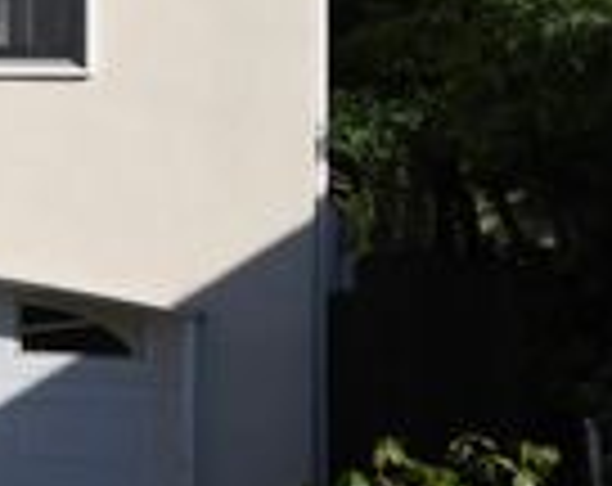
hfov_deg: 13.1
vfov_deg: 11.5
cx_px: -490
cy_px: 47
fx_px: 2402
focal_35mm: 133
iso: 400
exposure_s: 1/3200
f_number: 5.6
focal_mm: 20
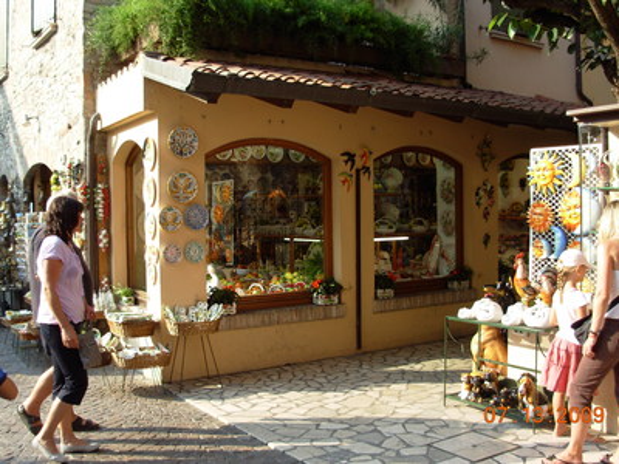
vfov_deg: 37.7
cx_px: 310
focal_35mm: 38
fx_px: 680
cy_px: 232
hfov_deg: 49.0
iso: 50
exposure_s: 1/228
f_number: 2.9
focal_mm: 6.3
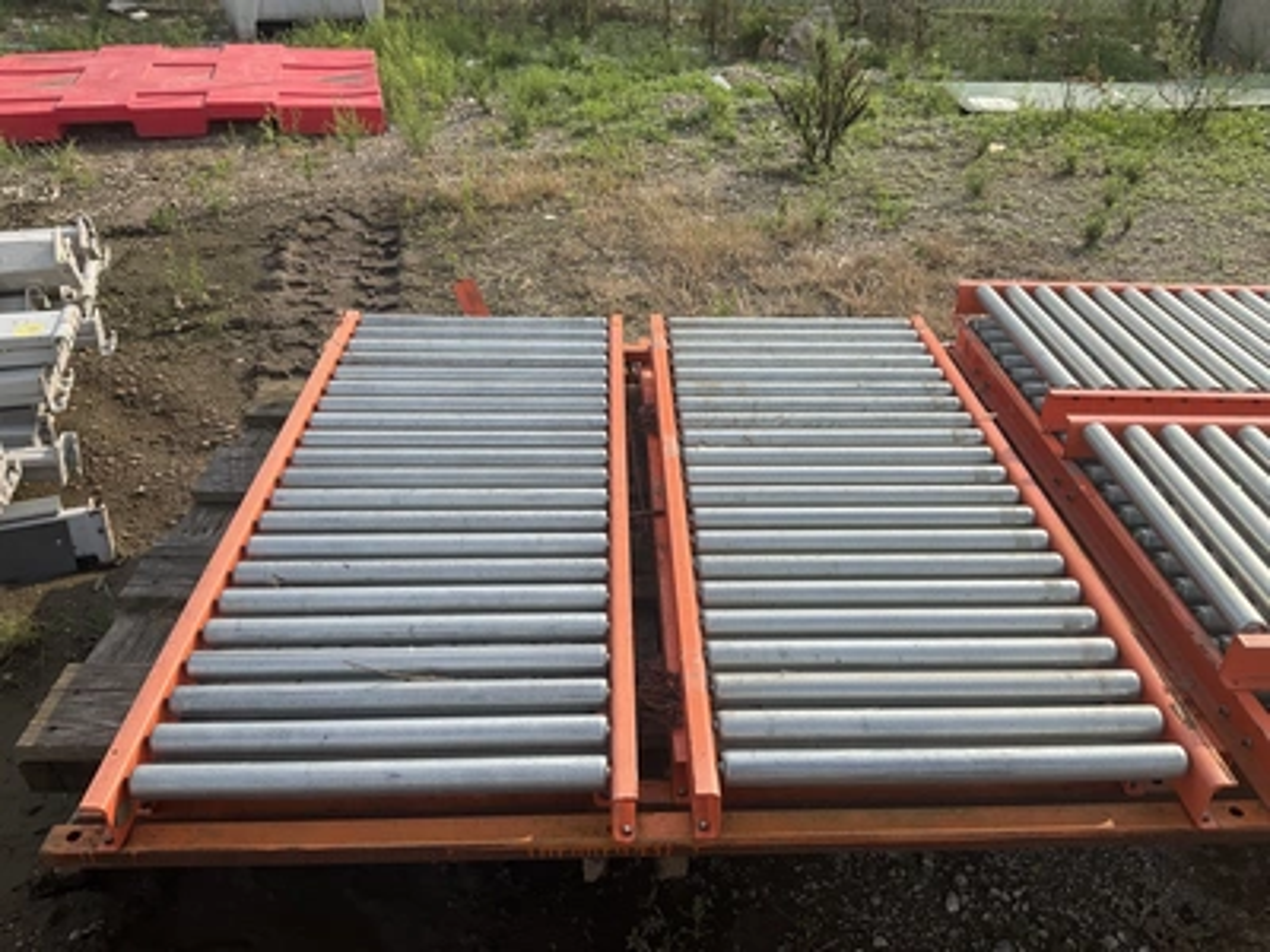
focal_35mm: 29
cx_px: 635
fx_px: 1064
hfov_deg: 61.7
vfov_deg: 48.2
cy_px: 476
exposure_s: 1/1412
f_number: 1.8
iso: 25
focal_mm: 3
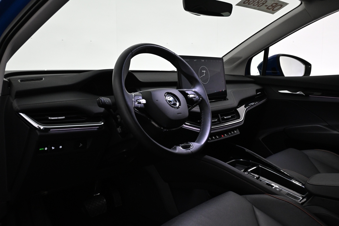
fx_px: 311
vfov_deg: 40.0
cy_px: 113
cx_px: 170
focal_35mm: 33
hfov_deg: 57.2
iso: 2200
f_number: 5.6
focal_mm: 22
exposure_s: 1/50
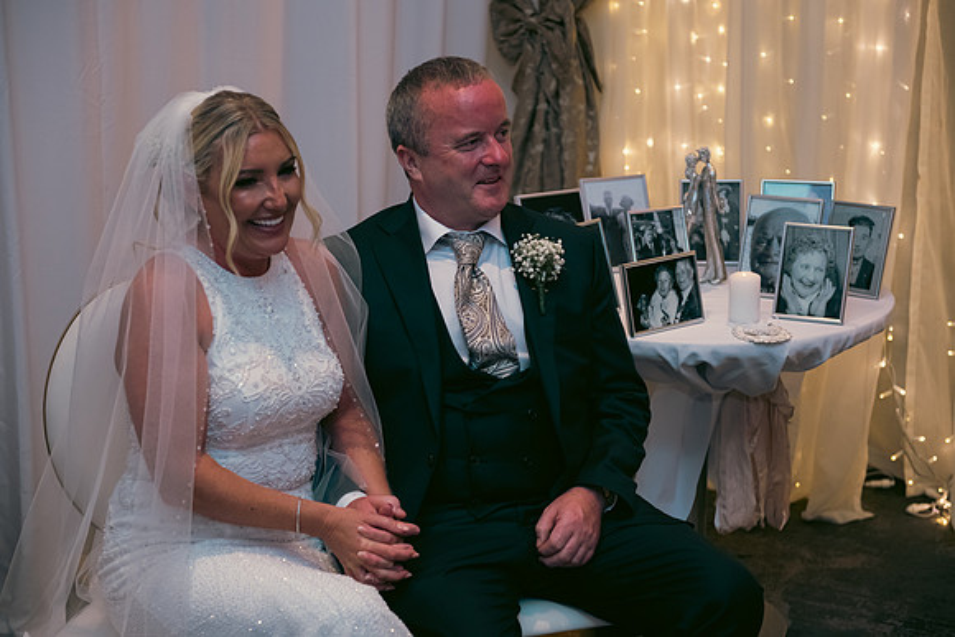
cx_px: 478
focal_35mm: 66
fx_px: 1751
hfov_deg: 30.5
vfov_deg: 20.6
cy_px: 318
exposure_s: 1/160
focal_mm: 66
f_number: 3.5
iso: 800
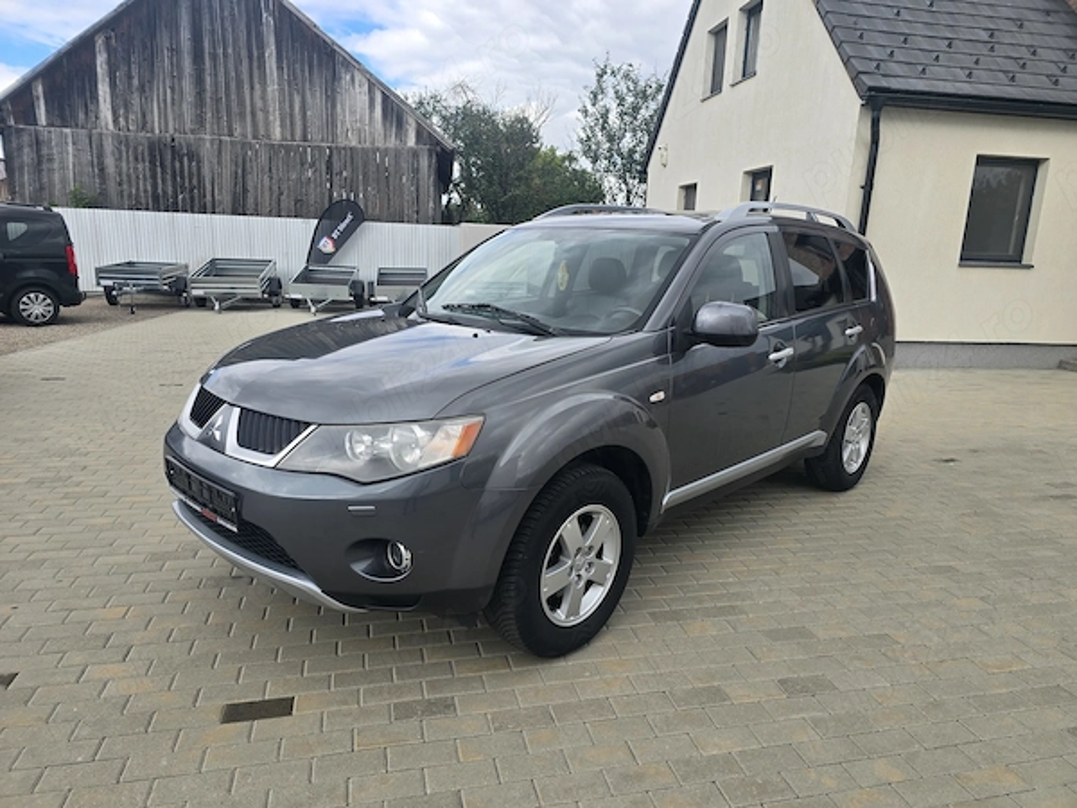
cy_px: 404
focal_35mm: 23
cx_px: 538
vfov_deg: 58.9
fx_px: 716
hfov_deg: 73.9
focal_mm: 6.3
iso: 12
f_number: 1.7
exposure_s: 1/328
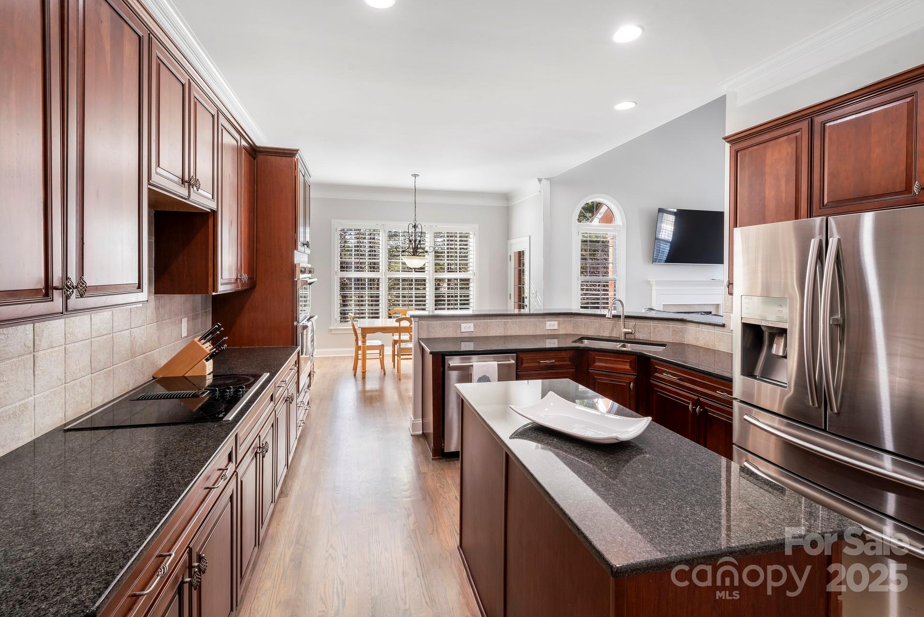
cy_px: 287
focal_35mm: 15
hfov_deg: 100.4
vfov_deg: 77.3
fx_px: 385
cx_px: 449
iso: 100
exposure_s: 1/13
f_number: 11
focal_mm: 14
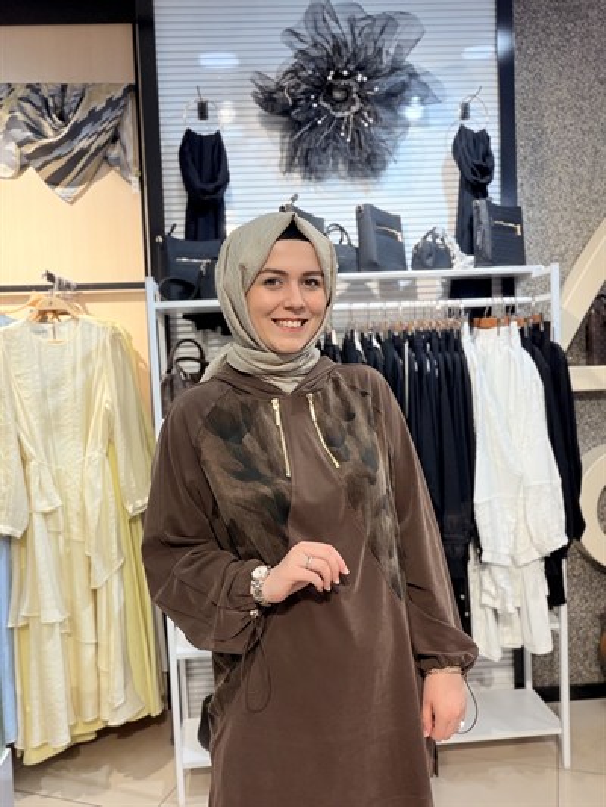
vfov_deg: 60.0
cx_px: 303
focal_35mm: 30
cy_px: 404
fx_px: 700
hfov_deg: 46.8
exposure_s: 1/100
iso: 64
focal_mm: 2.71
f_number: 1.9
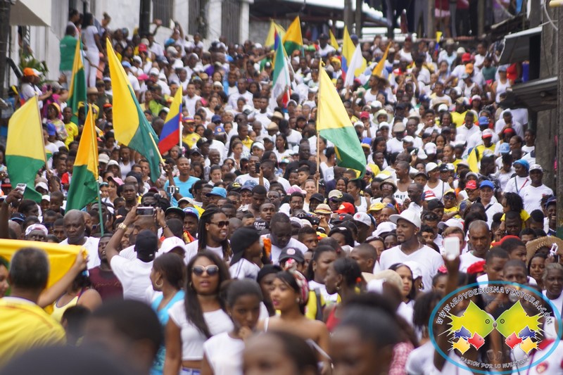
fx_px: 4690
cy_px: 188
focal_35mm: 300
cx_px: 282
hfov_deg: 6.9
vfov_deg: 4.6
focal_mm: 200
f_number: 5.6
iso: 500
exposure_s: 1/1000
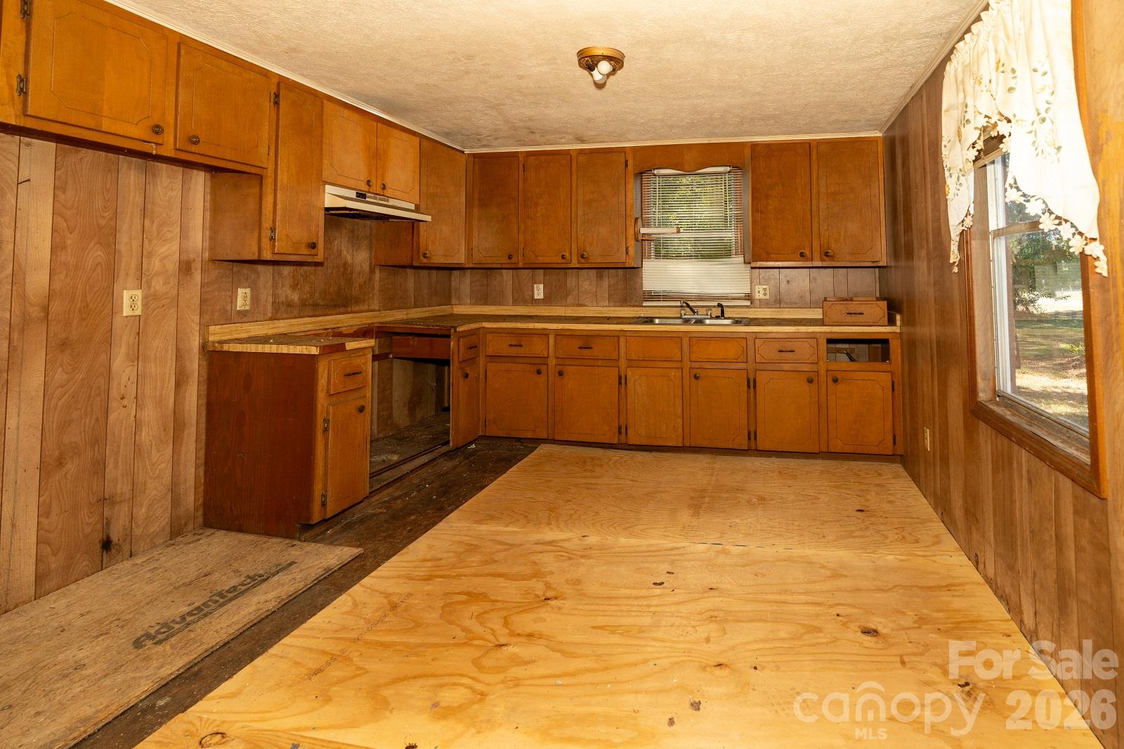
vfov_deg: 73.7
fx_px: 499
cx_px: 562
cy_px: 374
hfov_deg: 96.7
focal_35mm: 16
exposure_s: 1/100
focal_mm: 16
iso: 320
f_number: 4.5
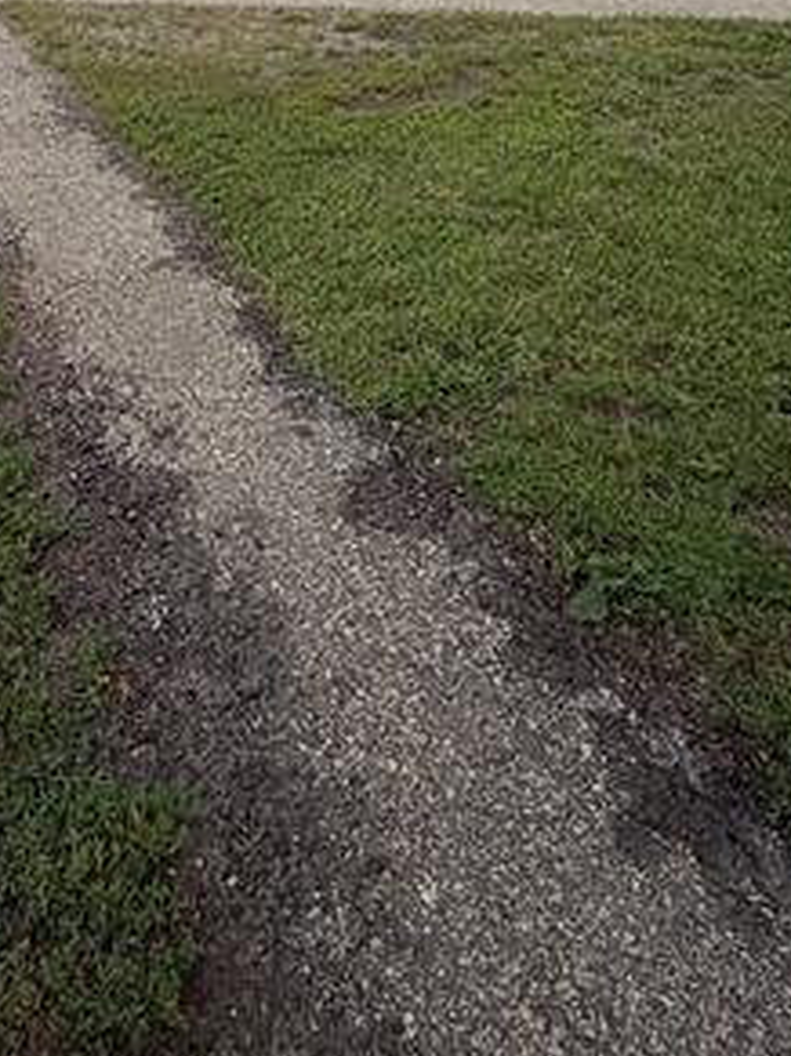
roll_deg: +0.8
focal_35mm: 37
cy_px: -163
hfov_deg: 38.2
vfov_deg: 39.0
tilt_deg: -2.0
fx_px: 1128
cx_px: 265
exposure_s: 1/770
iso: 32
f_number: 2.2
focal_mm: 2.22
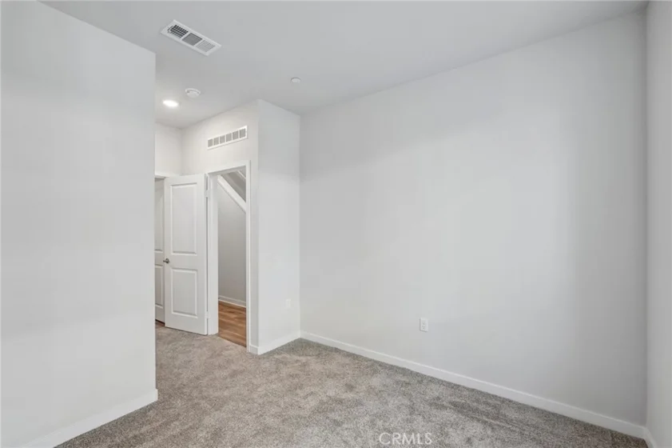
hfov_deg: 96.8
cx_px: 336
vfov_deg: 73.7
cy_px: 224
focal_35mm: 16
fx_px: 299
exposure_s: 1/30
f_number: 8
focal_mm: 16
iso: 1250
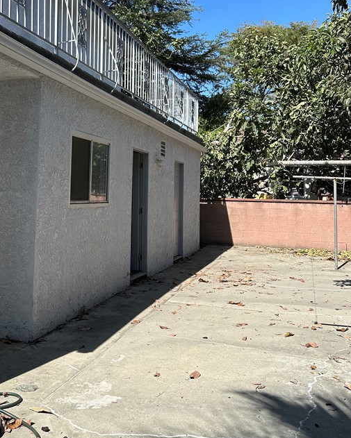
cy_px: 165
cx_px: 111
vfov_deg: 47.5
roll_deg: -2.3
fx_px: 493
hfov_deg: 38.6
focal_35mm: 38
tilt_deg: +7.8
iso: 80
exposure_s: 1/2967
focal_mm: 6.86
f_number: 1.78
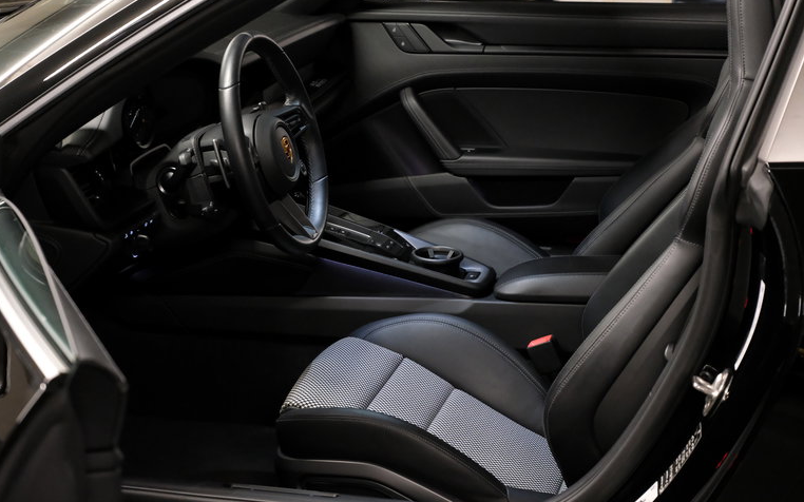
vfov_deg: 16.9
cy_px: 240
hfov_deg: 26.8
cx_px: 400
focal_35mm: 77
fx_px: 1687
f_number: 4.8
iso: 6400
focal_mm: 50
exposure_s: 1/75
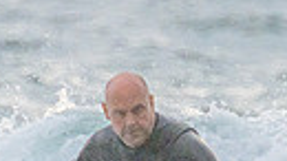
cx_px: 153
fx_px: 39069
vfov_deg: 0.2
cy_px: 210
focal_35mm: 5136
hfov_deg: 0.4
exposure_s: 1/2000
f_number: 11
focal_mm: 800
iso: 1400
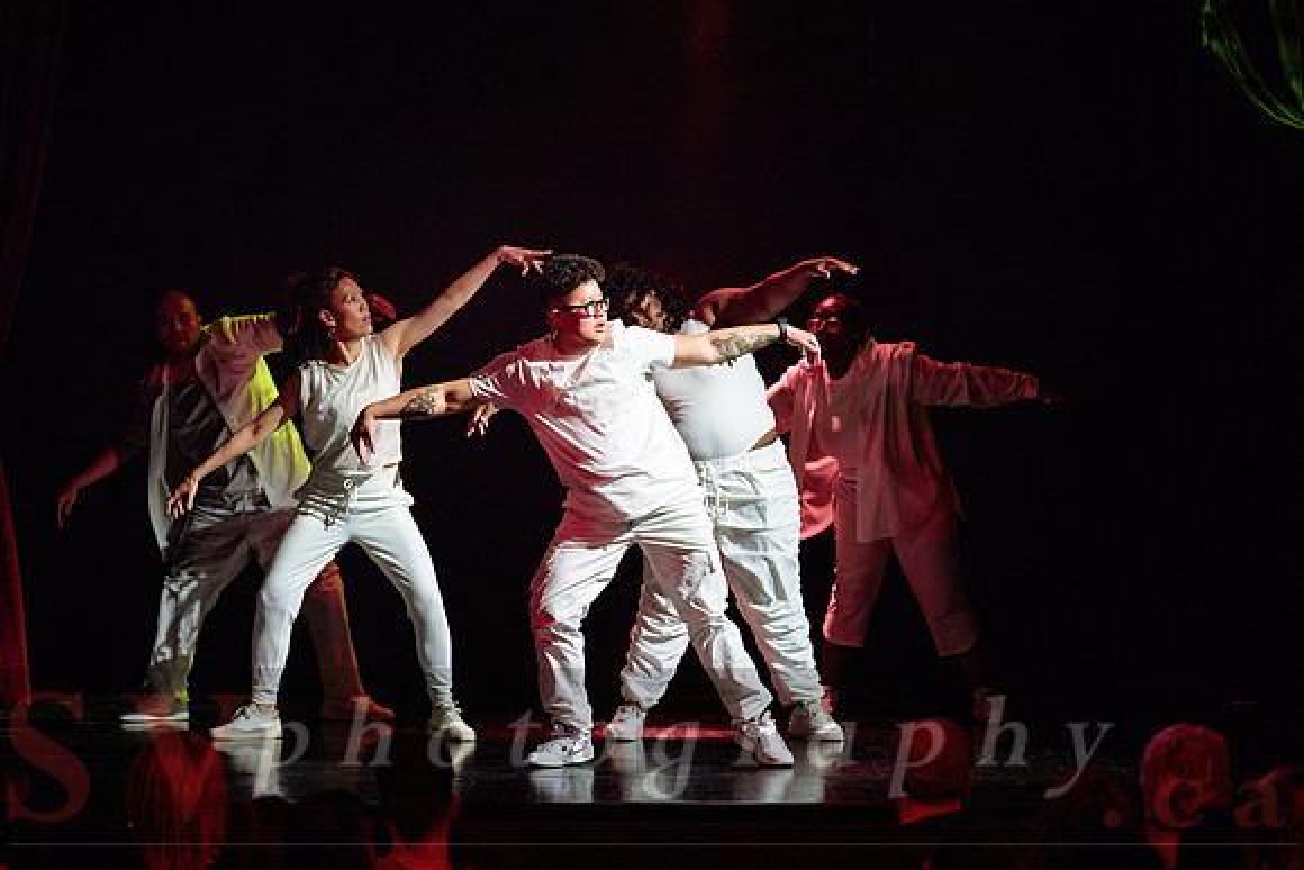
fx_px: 4745
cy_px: 462
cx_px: 652
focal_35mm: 131
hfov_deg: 15.6
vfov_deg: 10.5
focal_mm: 122
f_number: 2.8
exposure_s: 1/250
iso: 1600
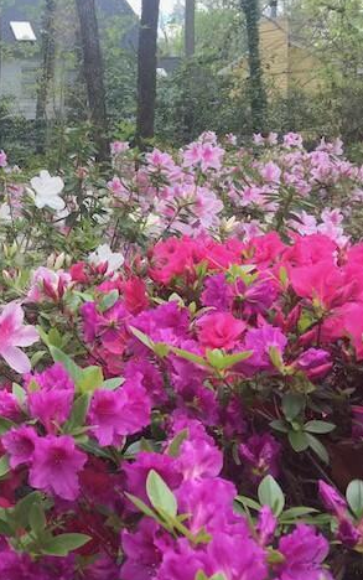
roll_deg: +0.4
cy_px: 286
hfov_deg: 28.6
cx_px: -5
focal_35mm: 42
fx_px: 664
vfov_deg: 47.2
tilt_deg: -6.4
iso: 32
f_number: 2.2
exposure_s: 1/425
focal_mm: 4.15
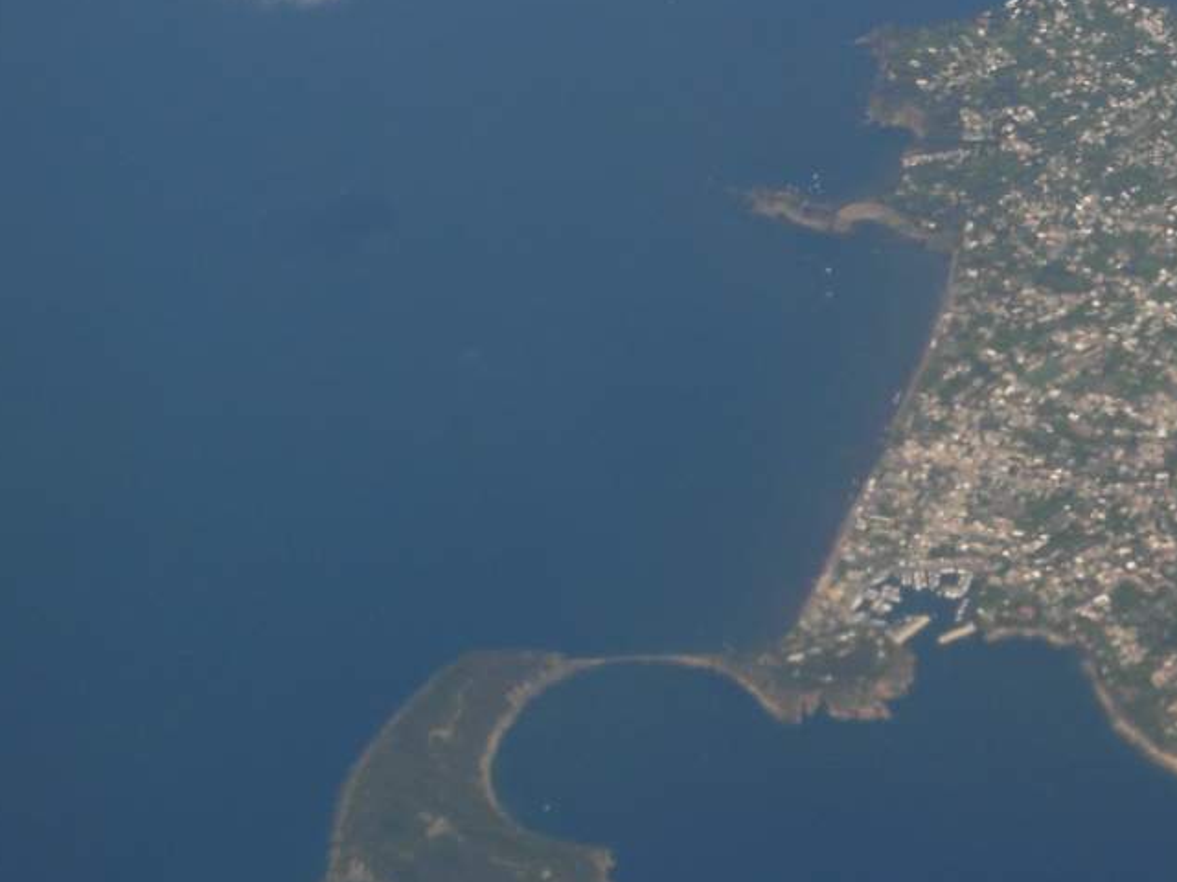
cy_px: 371
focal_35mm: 112
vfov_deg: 13.2
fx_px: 3808
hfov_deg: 17.5
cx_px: 899
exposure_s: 1/790
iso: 79
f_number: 3.5
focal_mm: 11.5
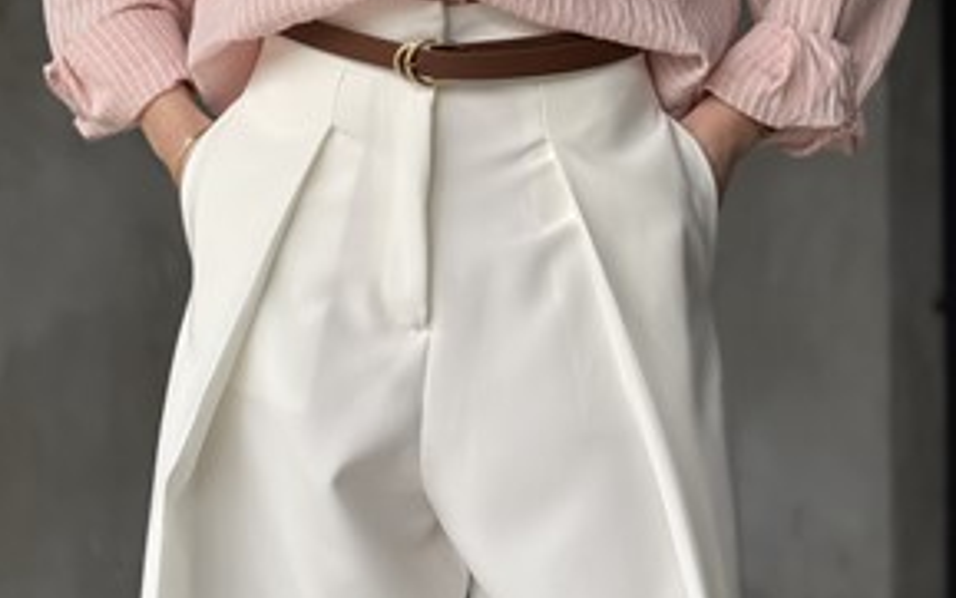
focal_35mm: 75
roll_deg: -0.5
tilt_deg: +2.8
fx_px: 1955
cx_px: 460
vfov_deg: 17.1
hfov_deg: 27.5
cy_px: 50
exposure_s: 1/96
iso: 100
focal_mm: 6.76
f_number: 1.78
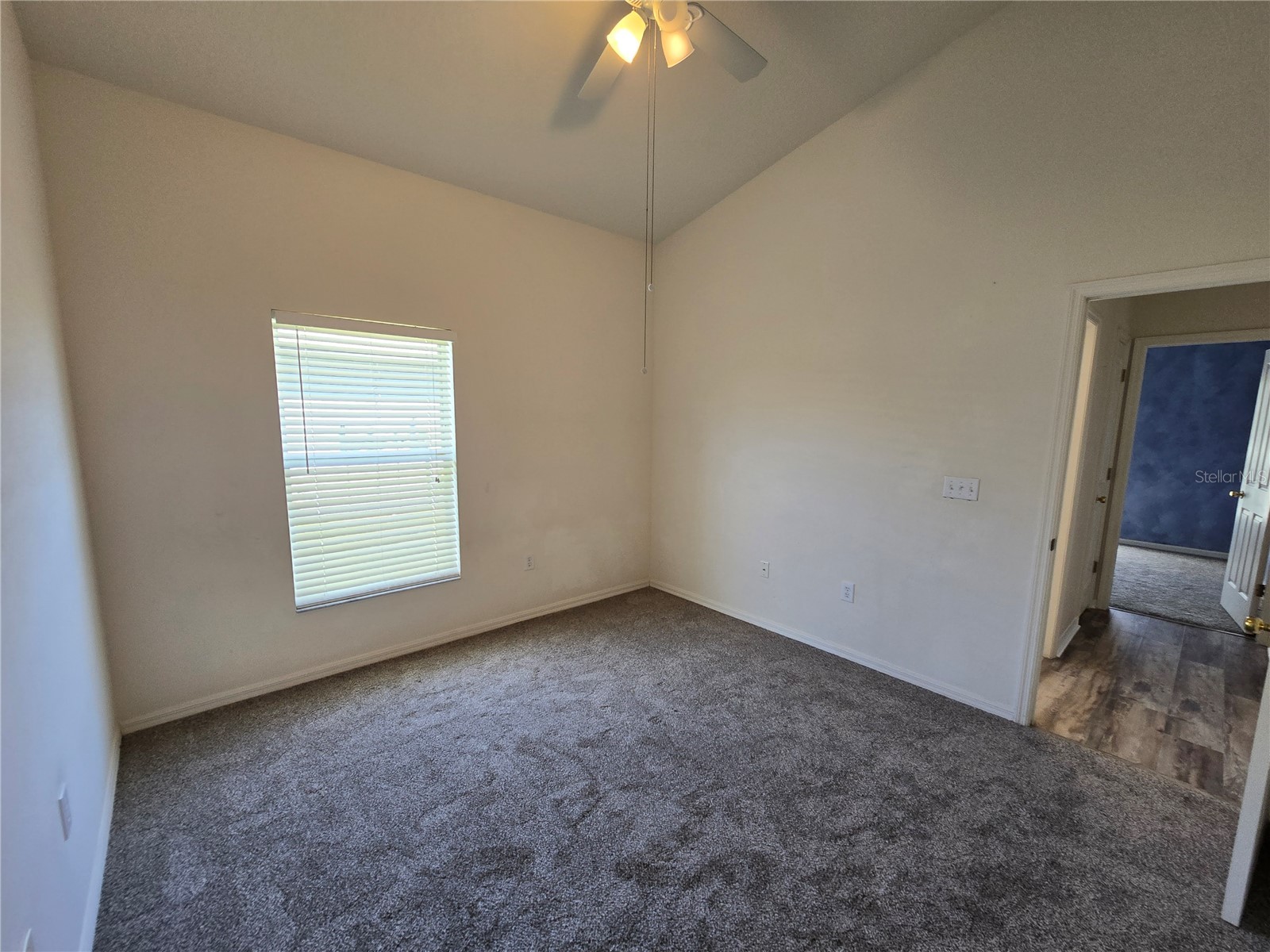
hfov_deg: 106.2
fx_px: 477
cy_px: 476
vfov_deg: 89.9
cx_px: 635
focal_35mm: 13
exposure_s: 1/60
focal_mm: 2.2
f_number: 2.2
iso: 80
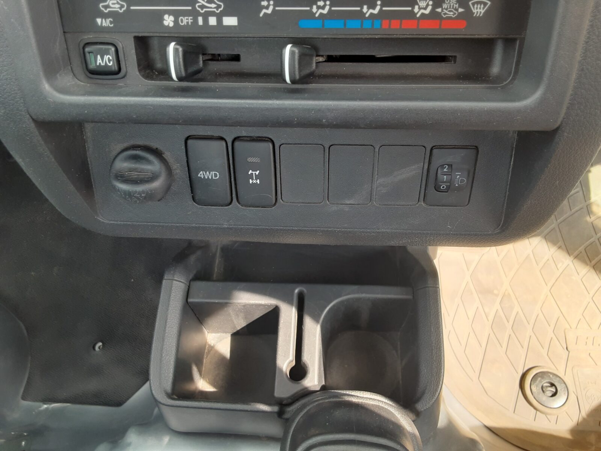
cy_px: 226
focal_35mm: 27
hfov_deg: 65.3
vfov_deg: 51.4
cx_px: 300
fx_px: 469
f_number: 1.9
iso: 50
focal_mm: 2.91
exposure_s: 1/100
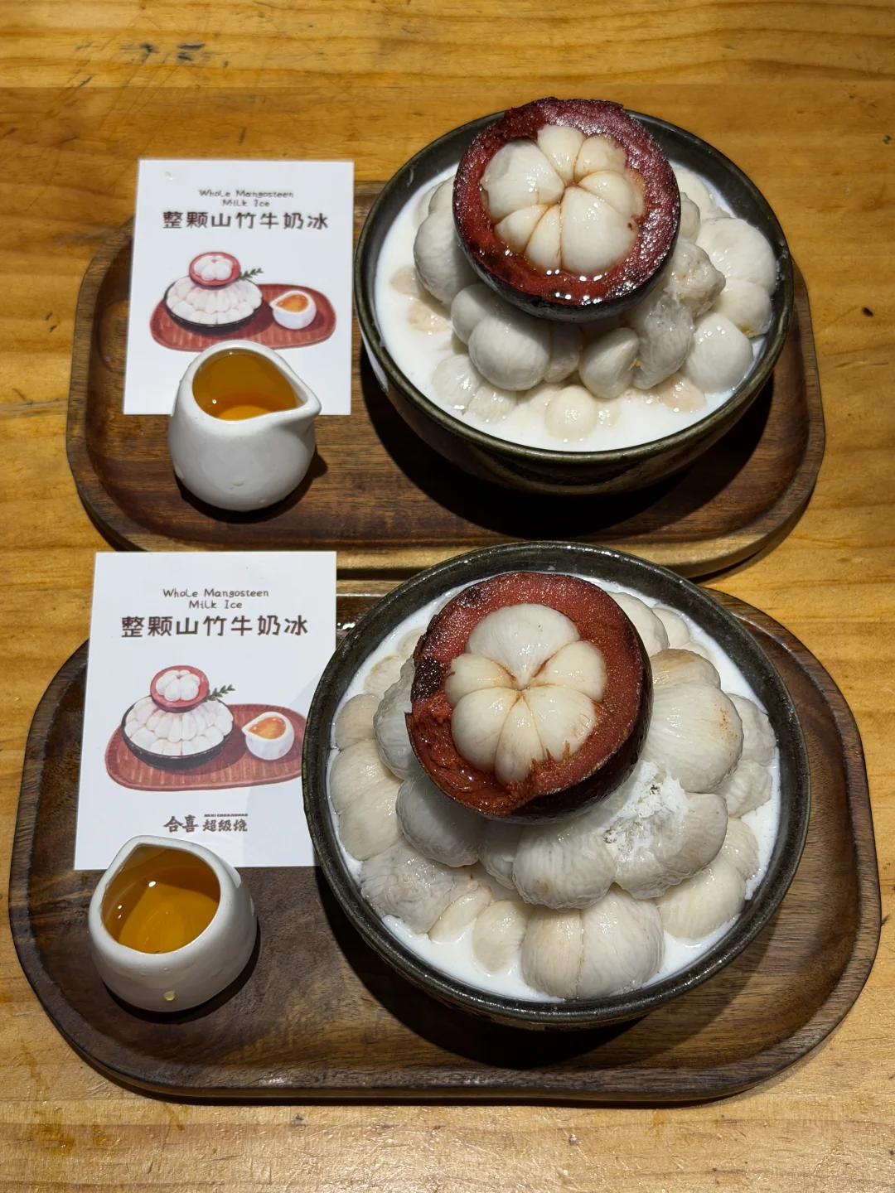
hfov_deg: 30.3
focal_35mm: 48
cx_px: 448
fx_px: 1655
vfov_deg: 39.7
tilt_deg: -63.1
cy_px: 596
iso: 50
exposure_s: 1/121
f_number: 1.78
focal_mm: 6.76
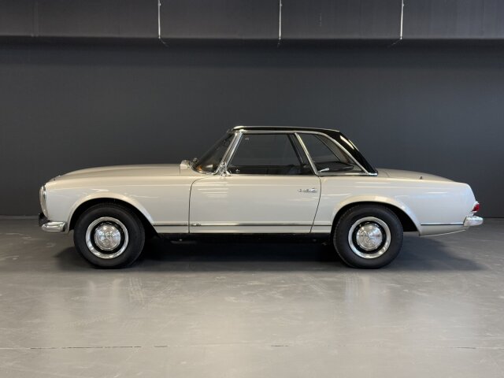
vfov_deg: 30.3
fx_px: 699
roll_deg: +0.1
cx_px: 252
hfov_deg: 39.7
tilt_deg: -5.1
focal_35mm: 48
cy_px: 189
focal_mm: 6.76
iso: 200
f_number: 1.78
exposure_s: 1/60
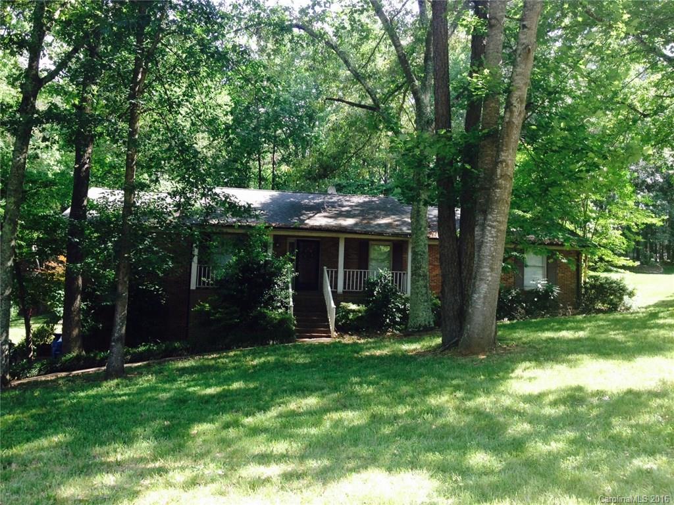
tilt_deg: +3.1
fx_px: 681
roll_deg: -3.7
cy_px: 252
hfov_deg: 52.6
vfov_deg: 40.7
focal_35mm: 35
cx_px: 337
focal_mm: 4.28
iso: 50
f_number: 2.4
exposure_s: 1/152
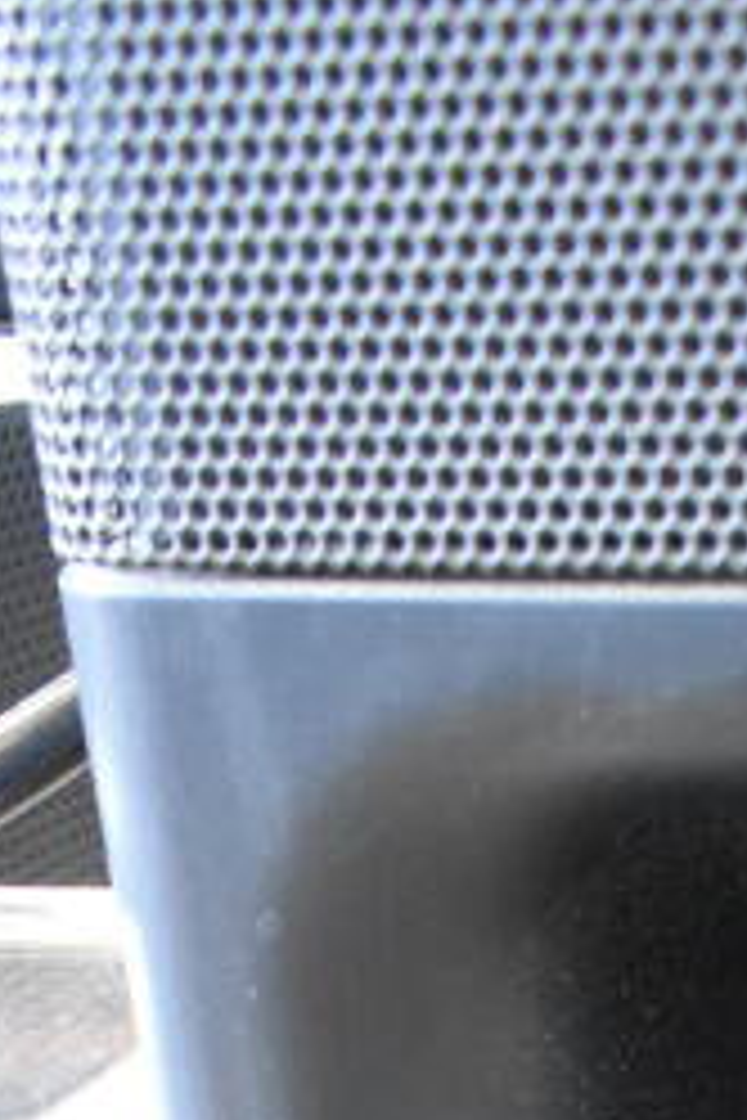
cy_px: 1903
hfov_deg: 13.3
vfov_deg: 17.4
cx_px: 981
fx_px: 3081
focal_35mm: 99
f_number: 3.5
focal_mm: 18
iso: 5000
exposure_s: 1/30
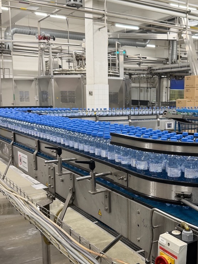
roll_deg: -0.5
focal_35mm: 42
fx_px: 320
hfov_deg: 34.0
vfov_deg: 44.6
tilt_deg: -9.8
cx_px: 137
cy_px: 153
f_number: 1.78
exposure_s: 1/50
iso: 125
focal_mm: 6.76
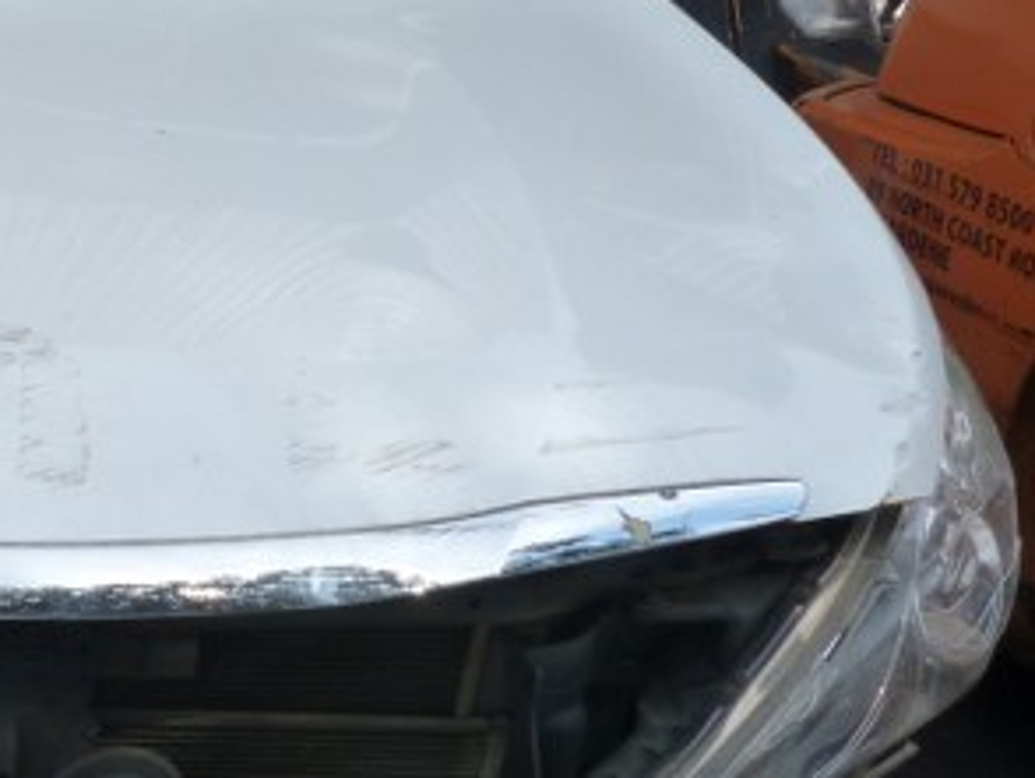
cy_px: 426
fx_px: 2035
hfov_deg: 26.0
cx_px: -144
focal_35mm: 68
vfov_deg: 21.6
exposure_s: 1/250
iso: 125
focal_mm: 4.5
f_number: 5.6
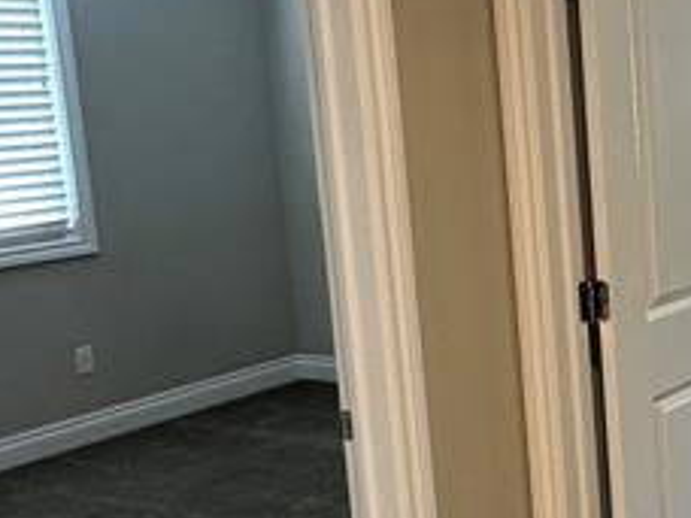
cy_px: 251
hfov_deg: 25.9
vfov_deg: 23.3
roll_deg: +1.5
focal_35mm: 63
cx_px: 915
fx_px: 1258
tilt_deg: -8.6
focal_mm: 2.22
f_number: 2.2
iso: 200
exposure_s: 1/60
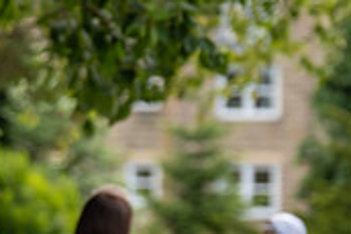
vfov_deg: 3.5
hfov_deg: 5.3
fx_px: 3786
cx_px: -90
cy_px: 296
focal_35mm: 388
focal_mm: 115
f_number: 3.2
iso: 400
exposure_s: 1/1000
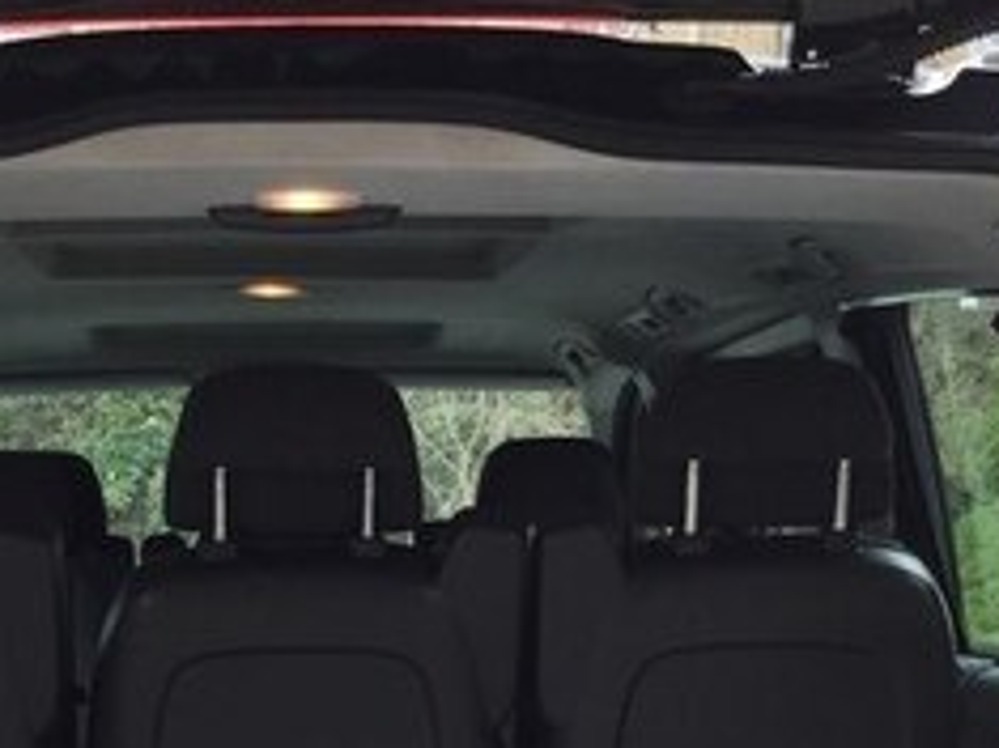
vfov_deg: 16.1
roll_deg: +0.2
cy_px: 963
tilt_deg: -11.3
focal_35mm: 87
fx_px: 2509
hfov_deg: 22.4
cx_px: 281
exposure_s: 1/100
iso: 25
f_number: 2.4
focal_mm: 3.3
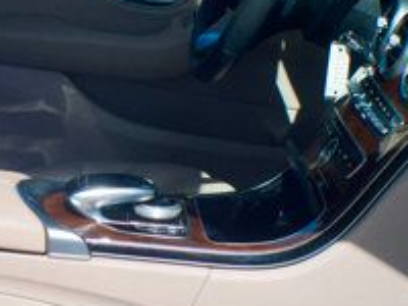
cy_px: 113
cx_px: -10
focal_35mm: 230
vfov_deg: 6.5
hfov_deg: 8.6
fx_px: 2711
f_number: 9
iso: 500
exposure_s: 1/320
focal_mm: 50
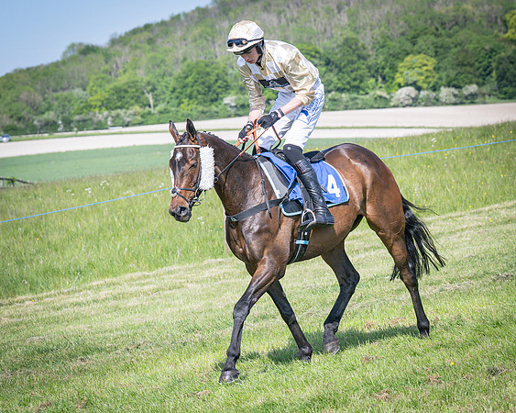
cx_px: 240
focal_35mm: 163
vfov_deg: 9.5
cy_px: 223
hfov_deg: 11.9
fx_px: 2481
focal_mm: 77
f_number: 4
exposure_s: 1/3200
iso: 400
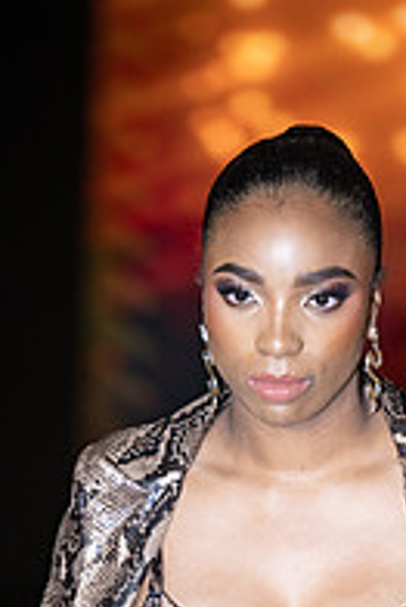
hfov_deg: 3.5
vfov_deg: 5.3
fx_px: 6585
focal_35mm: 390
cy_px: 691
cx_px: 304
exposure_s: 1/640
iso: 1600
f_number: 2.8
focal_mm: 170
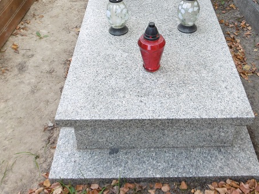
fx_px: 322
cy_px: 44
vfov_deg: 32.8
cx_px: 146
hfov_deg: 43.8
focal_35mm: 43
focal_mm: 4.3
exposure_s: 1/125
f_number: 3.1
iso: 100
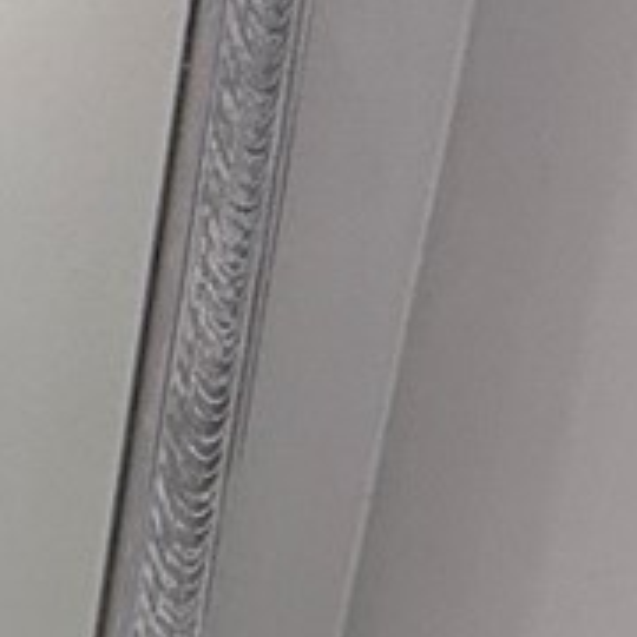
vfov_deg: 15.0
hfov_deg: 9.6
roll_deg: +0.3
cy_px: 863
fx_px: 2290
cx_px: -1536
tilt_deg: -14.5
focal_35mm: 110
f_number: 2.2
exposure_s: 1/99
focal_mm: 2.22
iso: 64
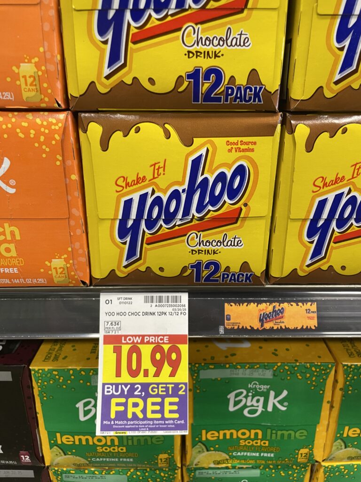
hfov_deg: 53.1
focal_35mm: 26
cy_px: 241
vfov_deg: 67.3
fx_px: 362
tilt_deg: -22.8
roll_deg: +0.6
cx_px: 180
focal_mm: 4.2
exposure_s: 1/60
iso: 125
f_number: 1.6
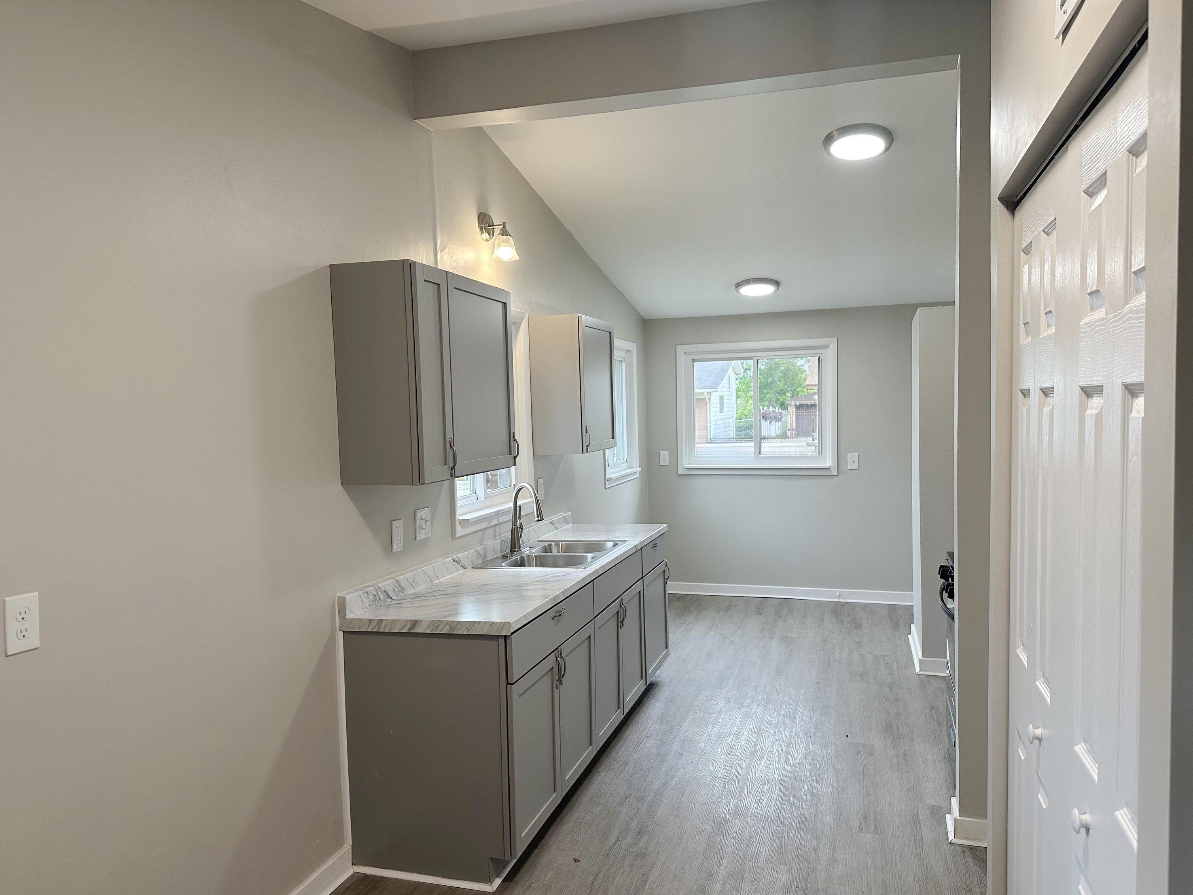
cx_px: 599
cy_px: 465
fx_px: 862
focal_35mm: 25
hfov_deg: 69.4
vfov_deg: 54.9
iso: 160
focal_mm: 6.86
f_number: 1.78
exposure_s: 1/120
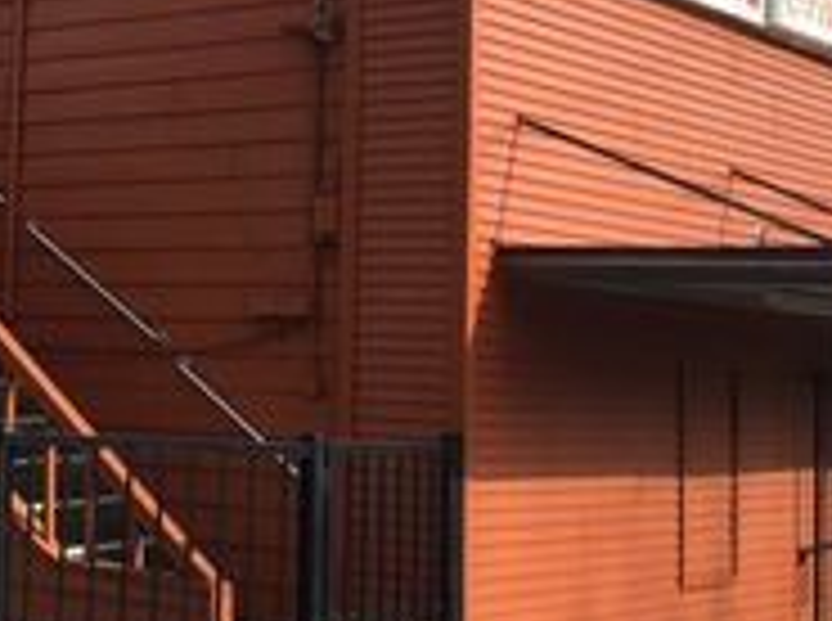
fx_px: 2015
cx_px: -72
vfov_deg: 17.4
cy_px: 160
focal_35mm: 84
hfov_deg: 22.1
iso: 25
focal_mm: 3.3
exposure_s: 1/815
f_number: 2.4
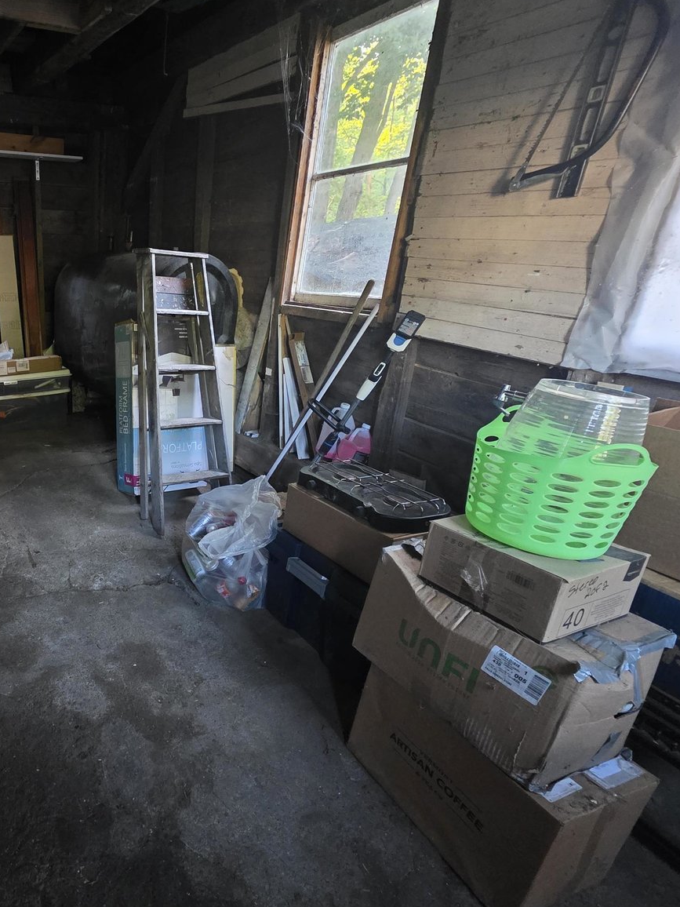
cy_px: 441
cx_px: 94
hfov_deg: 62.5
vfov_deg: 87.7
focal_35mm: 18
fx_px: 471
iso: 800
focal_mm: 2.2
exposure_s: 1/60
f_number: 1.9
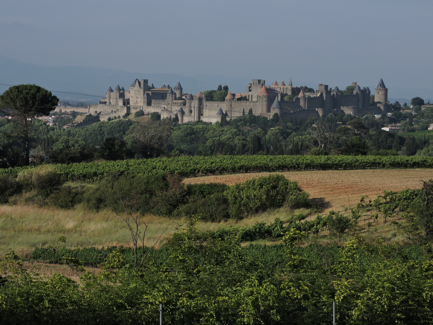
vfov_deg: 9.6
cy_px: 162
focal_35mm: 155
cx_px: 216
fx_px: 1939
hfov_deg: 12.7
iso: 100
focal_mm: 27.6
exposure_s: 1/1000
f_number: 4.4
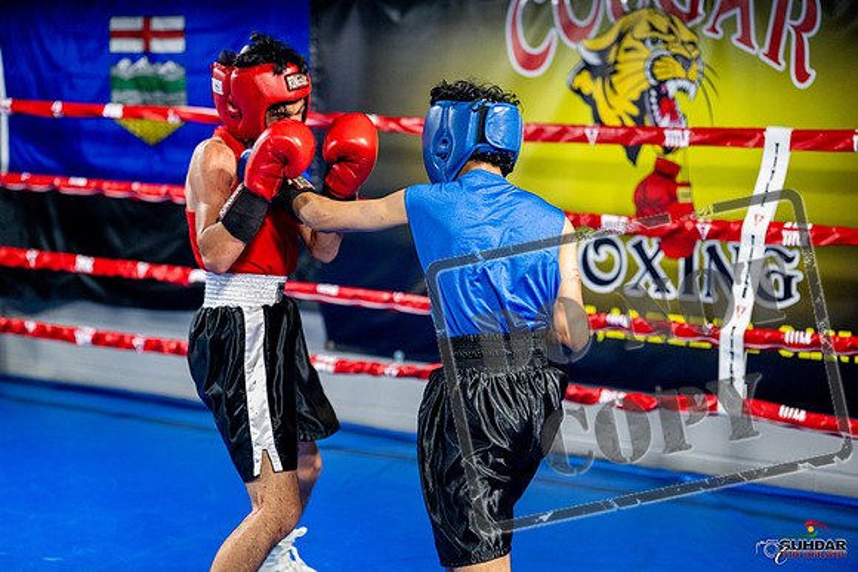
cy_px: 286
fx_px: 1740
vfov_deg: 18.7
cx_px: 429
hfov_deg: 27.7
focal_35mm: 73
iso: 4000
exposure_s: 1/800
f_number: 2
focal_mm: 73
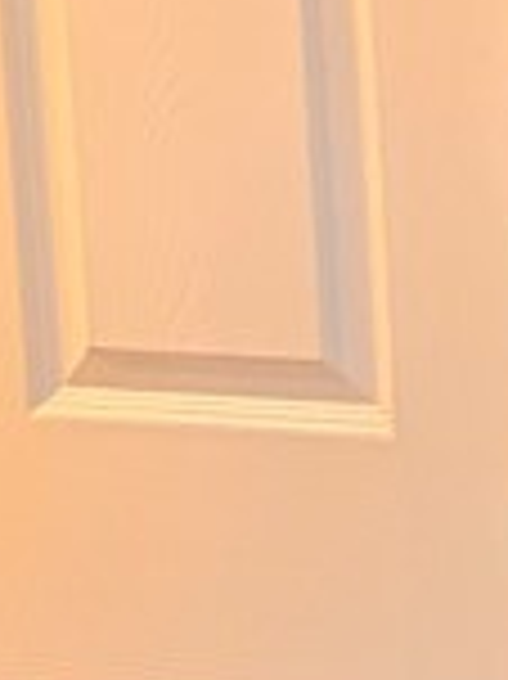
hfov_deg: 8.0
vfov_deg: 12.1
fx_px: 3194
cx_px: 1439
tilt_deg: -9.1
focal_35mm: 163
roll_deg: +0.4
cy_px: 144
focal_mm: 6.86
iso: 640
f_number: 1.78
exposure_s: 1/60
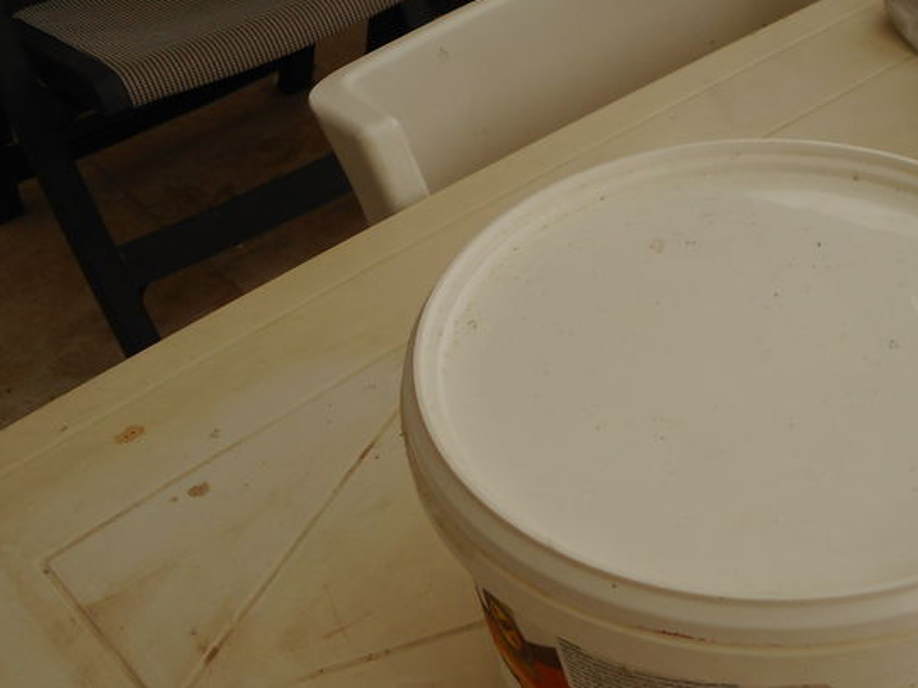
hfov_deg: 30.2
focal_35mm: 63
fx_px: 1671
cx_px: 683
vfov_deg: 23.1
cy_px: 484
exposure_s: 1/250
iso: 80
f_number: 4.2
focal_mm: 6
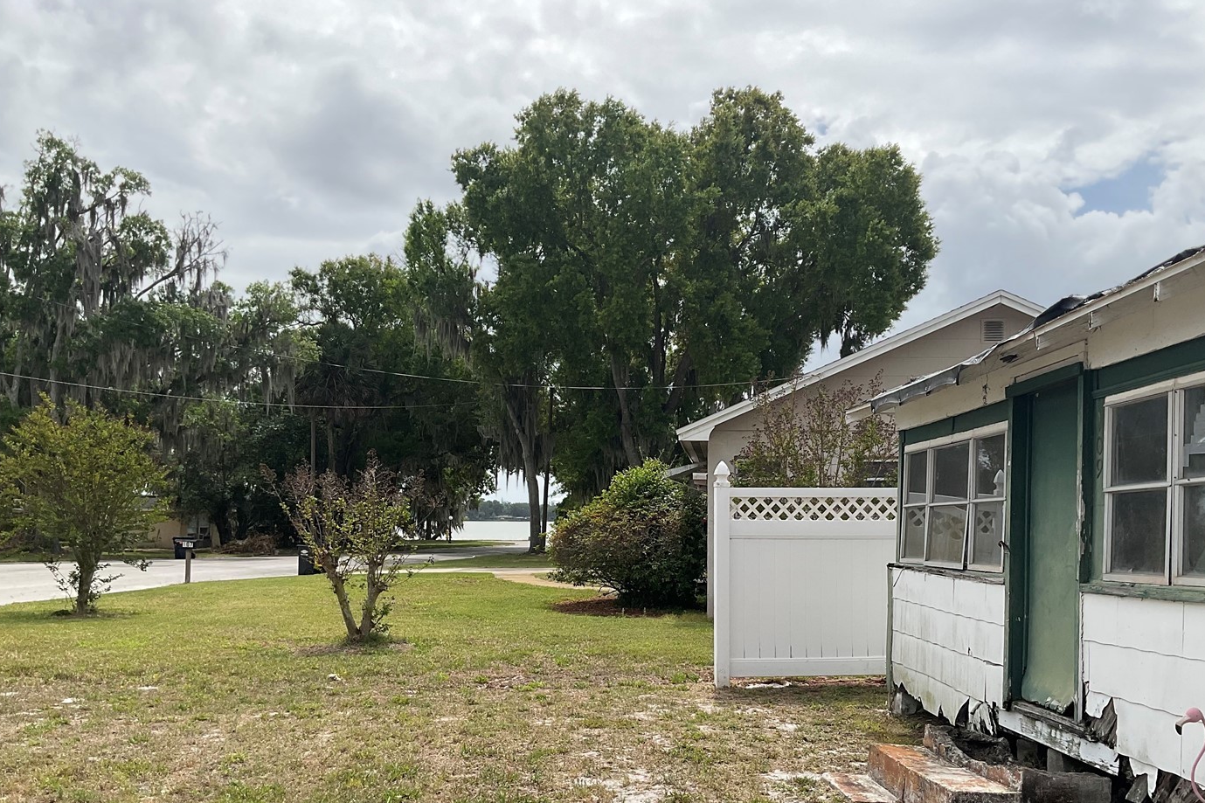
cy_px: 503
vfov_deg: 37.6
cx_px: 672
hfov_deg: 54.3
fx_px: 1171
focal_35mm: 35
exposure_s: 1/3322
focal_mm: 3
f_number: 1.8
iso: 20
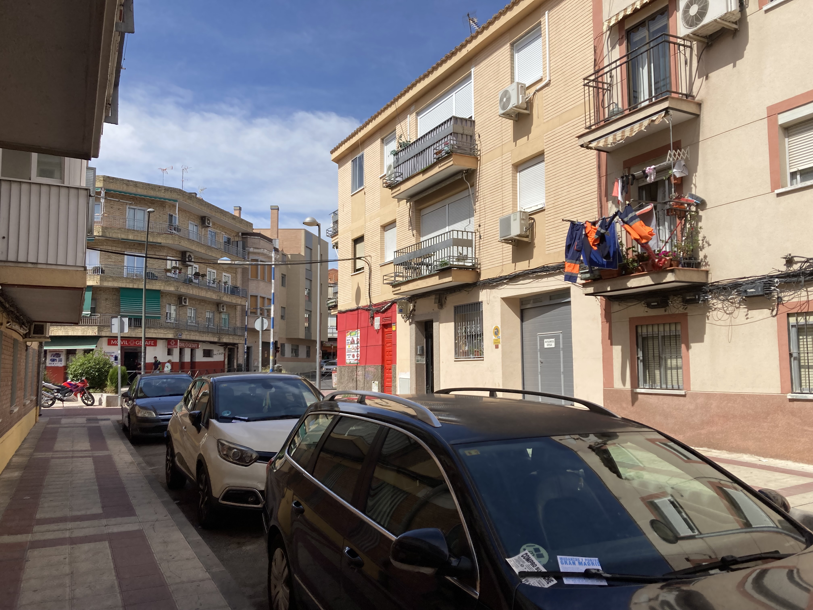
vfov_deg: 49.7
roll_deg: -0.2
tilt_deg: +6.3
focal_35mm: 28
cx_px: 406
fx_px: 658
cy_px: 305
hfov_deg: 63.4
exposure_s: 1/2667
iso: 25
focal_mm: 3.99
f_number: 1.8
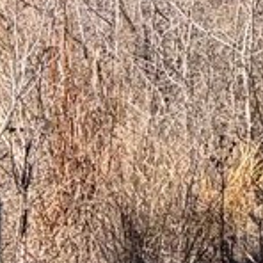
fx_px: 2519
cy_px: -101
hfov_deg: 5.6
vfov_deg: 5.9
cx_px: 755
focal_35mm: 293
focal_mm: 6.76
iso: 64
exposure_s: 1/3704
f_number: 1.78
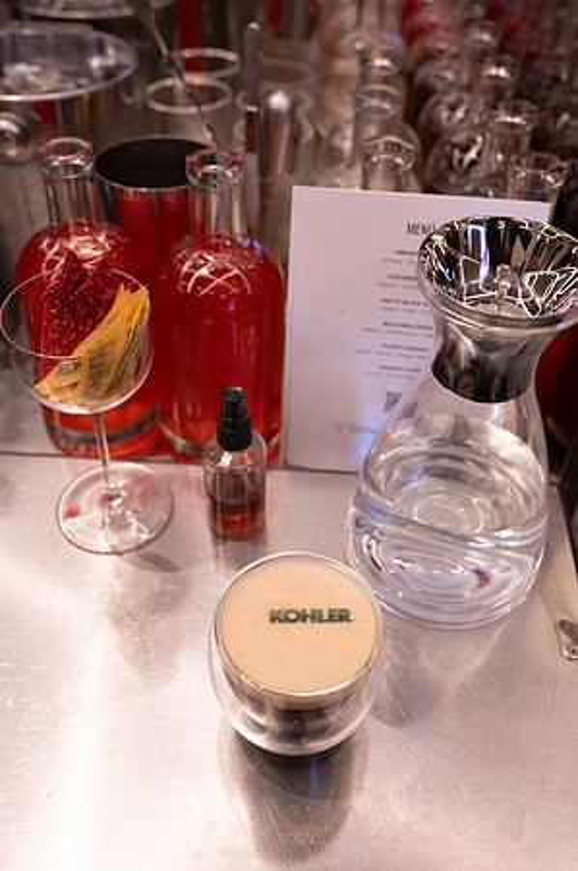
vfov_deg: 54.5
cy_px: 436
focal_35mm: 35
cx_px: 289
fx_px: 845
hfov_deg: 37.8
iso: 1600
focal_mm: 35
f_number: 4
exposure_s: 1/320
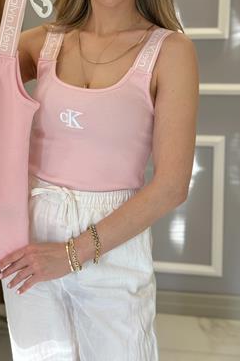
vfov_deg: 28.0
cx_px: 51
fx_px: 721
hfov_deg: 18.7
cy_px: 126
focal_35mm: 72
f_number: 1.78
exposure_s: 1/243
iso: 125
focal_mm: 6.76
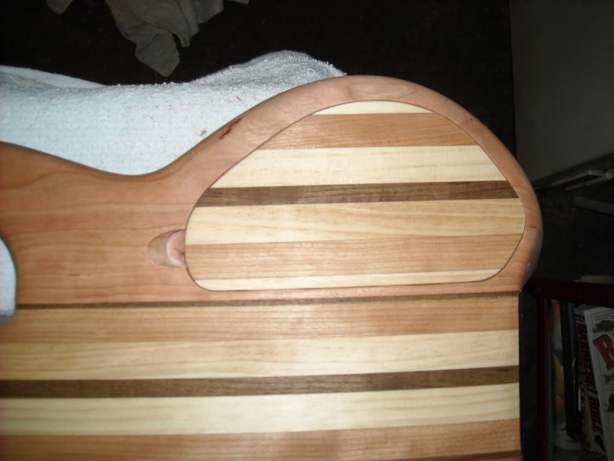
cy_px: 230
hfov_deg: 52.6
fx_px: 621
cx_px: 307
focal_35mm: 35
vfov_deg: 40.7
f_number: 2.8
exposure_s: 1/60
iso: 200
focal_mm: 5.7
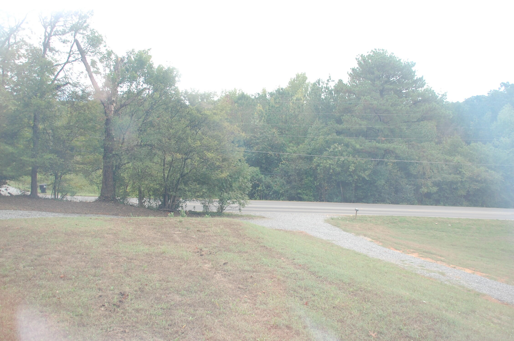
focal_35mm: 27
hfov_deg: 67.5
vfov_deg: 47.8
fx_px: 385
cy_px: 170
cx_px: 257
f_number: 3.5
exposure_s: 1/500
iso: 400
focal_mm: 18
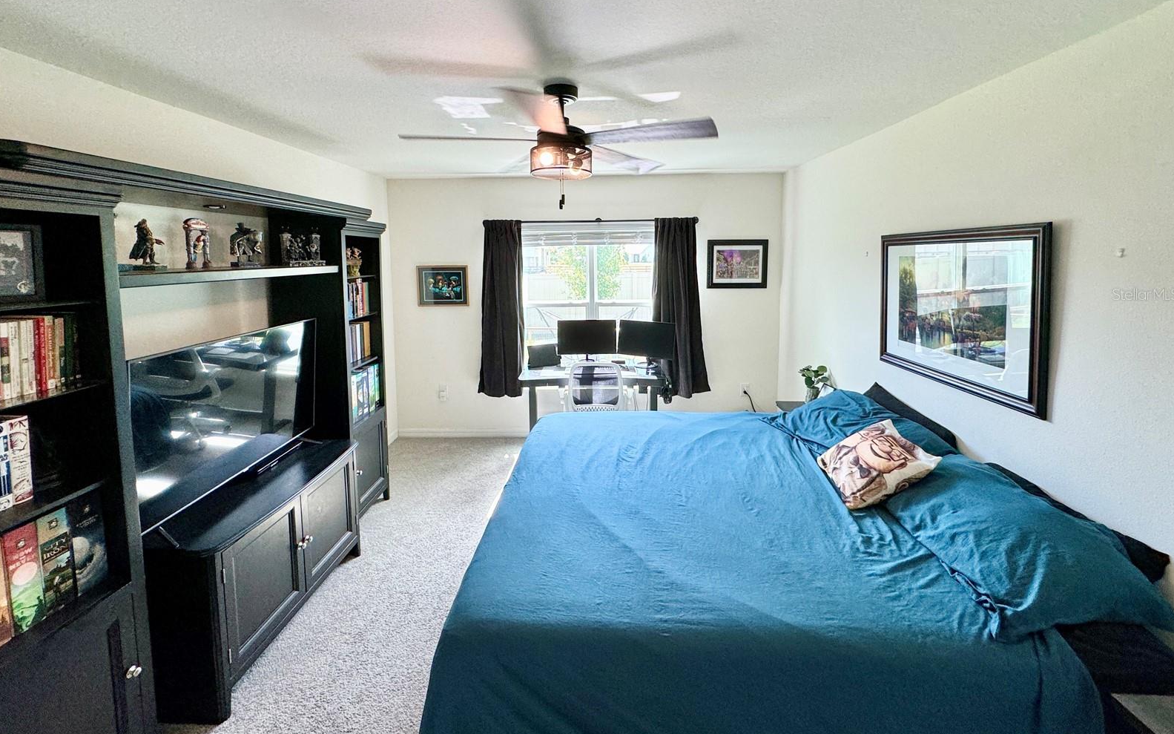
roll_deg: -0.3
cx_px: 589
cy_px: 294
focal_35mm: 15
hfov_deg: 101.5
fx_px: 480
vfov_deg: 74.0
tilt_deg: -3.8
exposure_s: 1/120
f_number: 2.2
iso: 125
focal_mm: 2.22
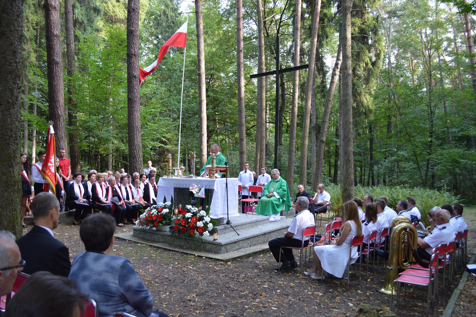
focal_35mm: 30
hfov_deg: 62.0
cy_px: 158
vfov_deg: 43.5
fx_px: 396
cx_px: 238
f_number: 4
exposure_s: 1/60
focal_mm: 20
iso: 400
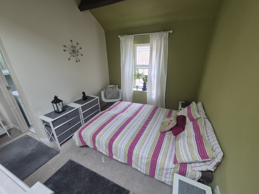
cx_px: 130
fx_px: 97
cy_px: 97
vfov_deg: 89.9
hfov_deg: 106.2
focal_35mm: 13
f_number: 2.2
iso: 80
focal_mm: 2.2
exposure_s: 1/50
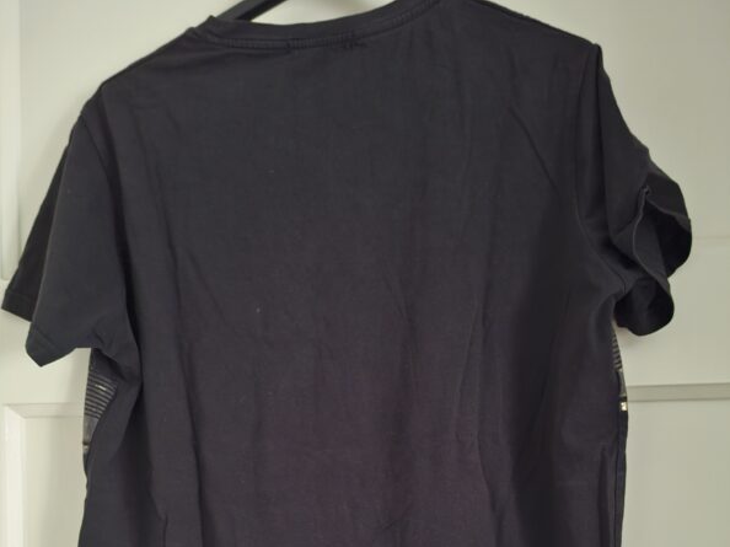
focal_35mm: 31
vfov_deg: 42.4
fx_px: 653
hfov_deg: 58.4
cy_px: 471
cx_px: 367
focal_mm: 5.54
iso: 1250
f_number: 1.8
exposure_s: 1/20
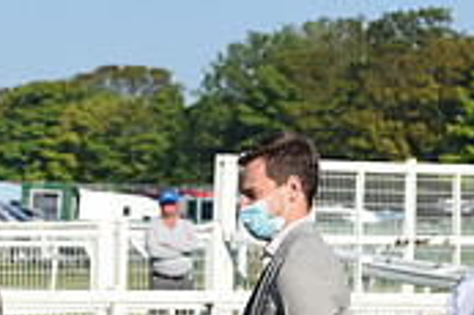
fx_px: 3617
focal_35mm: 275
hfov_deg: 7.4
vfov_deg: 5.0
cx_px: -104
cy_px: 399
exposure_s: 1/2500
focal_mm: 82
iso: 500
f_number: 6.3
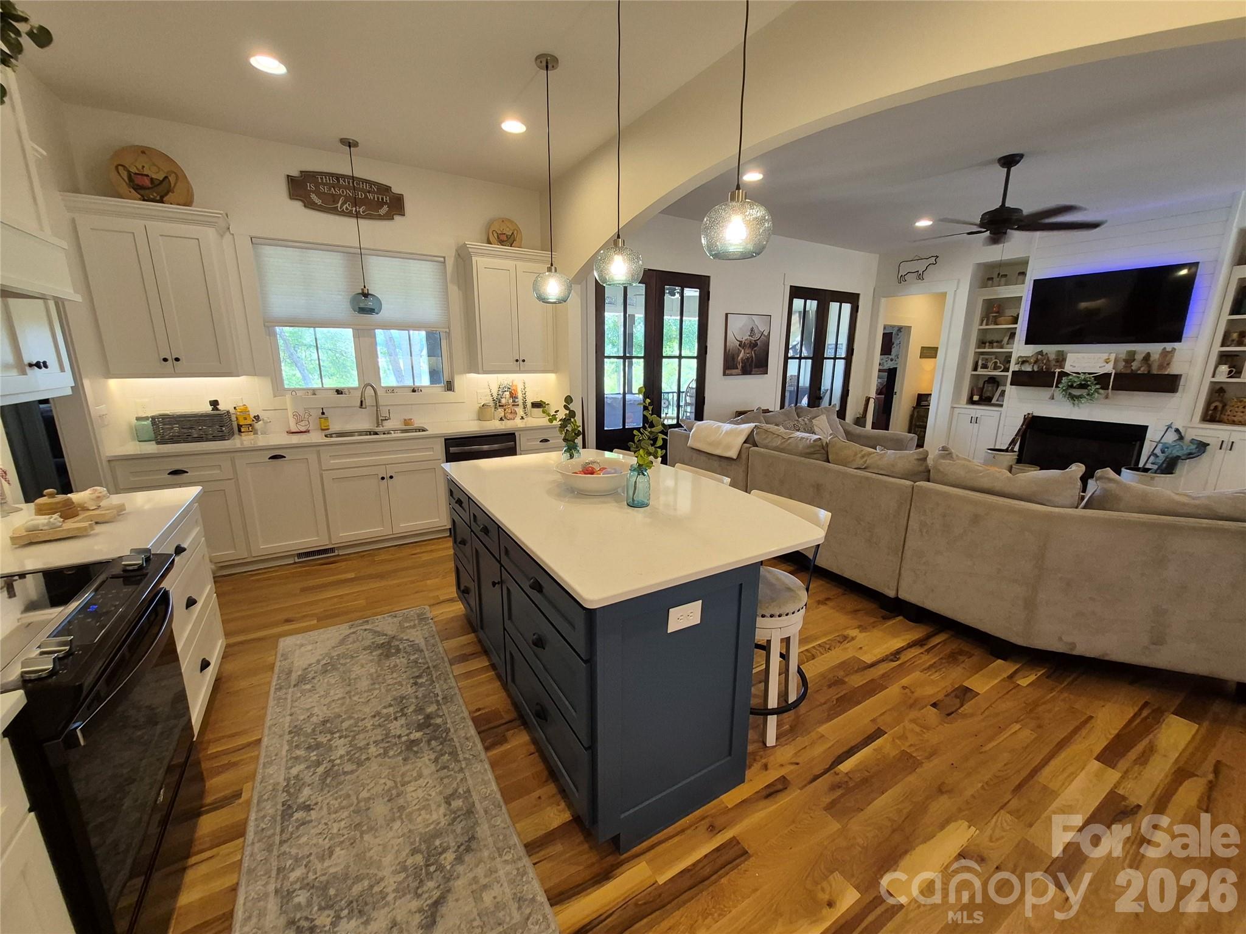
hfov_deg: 106.2
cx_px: 623
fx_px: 468
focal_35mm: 13
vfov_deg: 89.9
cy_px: 467
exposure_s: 1/60
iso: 160
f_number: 2.2
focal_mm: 1.74
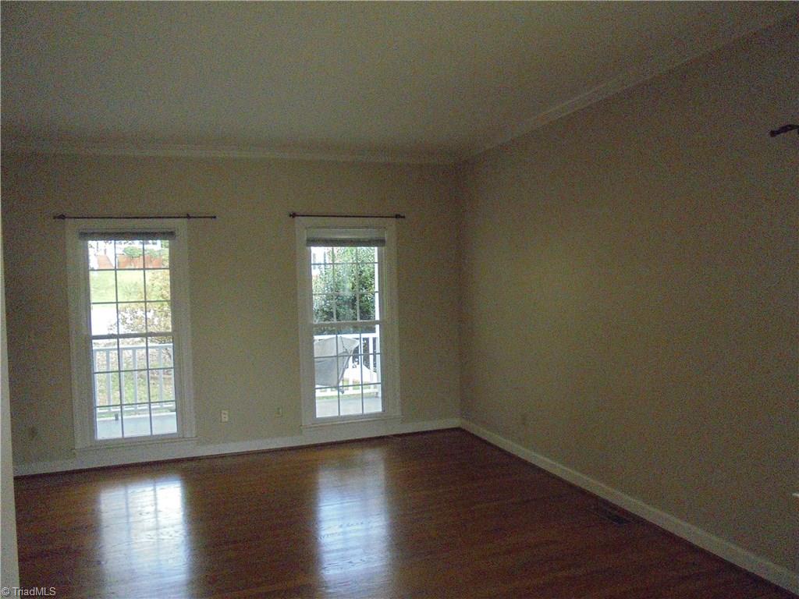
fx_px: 600
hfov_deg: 67.3
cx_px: 400
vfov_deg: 53.1
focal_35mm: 26
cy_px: 300
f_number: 3.5
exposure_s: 1/160
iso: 800
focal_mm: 4.6
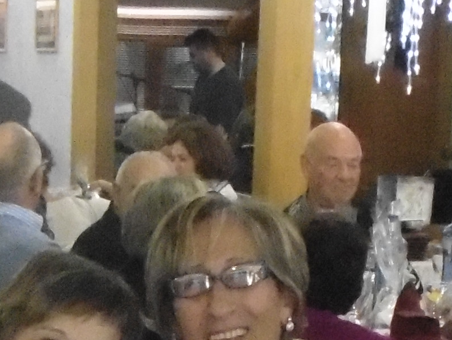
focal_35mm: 142
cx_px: 150
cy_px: 653
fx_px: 1855
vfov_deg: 9.8
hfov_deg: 13.9
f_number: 3
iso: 800
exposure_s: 1/60
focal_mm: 4
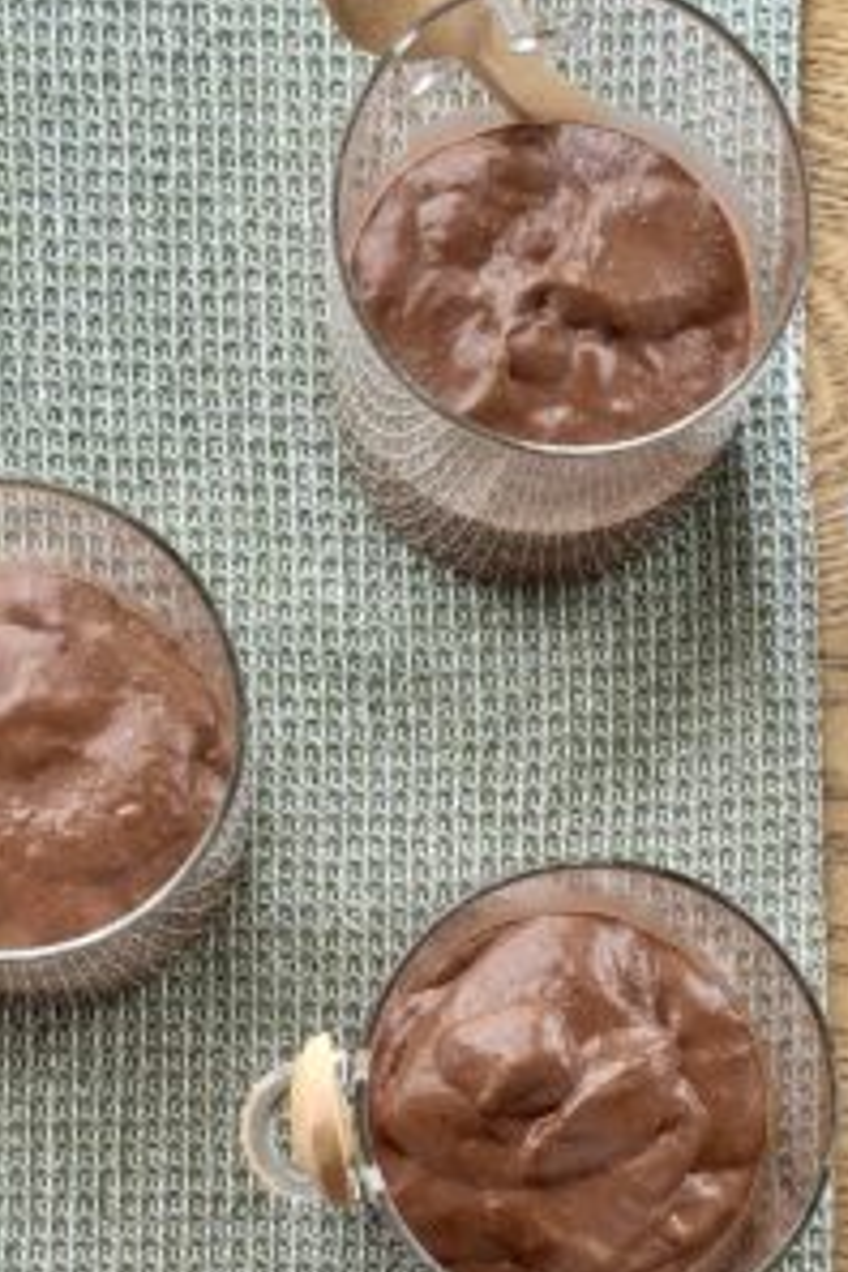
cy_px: 989
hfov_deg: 16.2
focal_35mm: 84
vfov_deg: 23.9
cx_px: 525
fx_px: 2968
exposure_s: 1/121
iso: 100
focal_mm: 6.86
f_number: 1.78
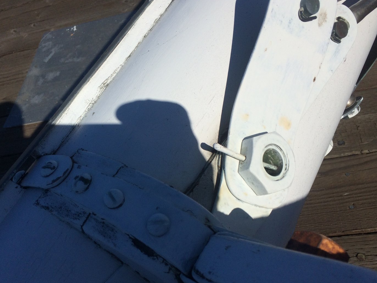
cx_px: 155
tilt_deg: -48.6
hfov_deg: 48.8
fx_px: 414
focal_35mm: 38
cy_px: 174
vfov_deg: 37.5
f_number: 2.2
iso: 40
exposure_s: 1/6849
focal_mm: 4.15
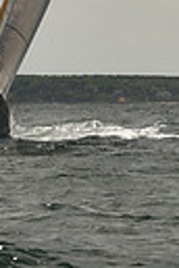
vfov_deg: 6.4
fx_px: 2349
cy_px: -170
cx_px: 126
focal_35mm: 315
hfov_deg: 4.4
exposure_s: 1/2500
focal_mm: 70
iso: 320
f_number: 5
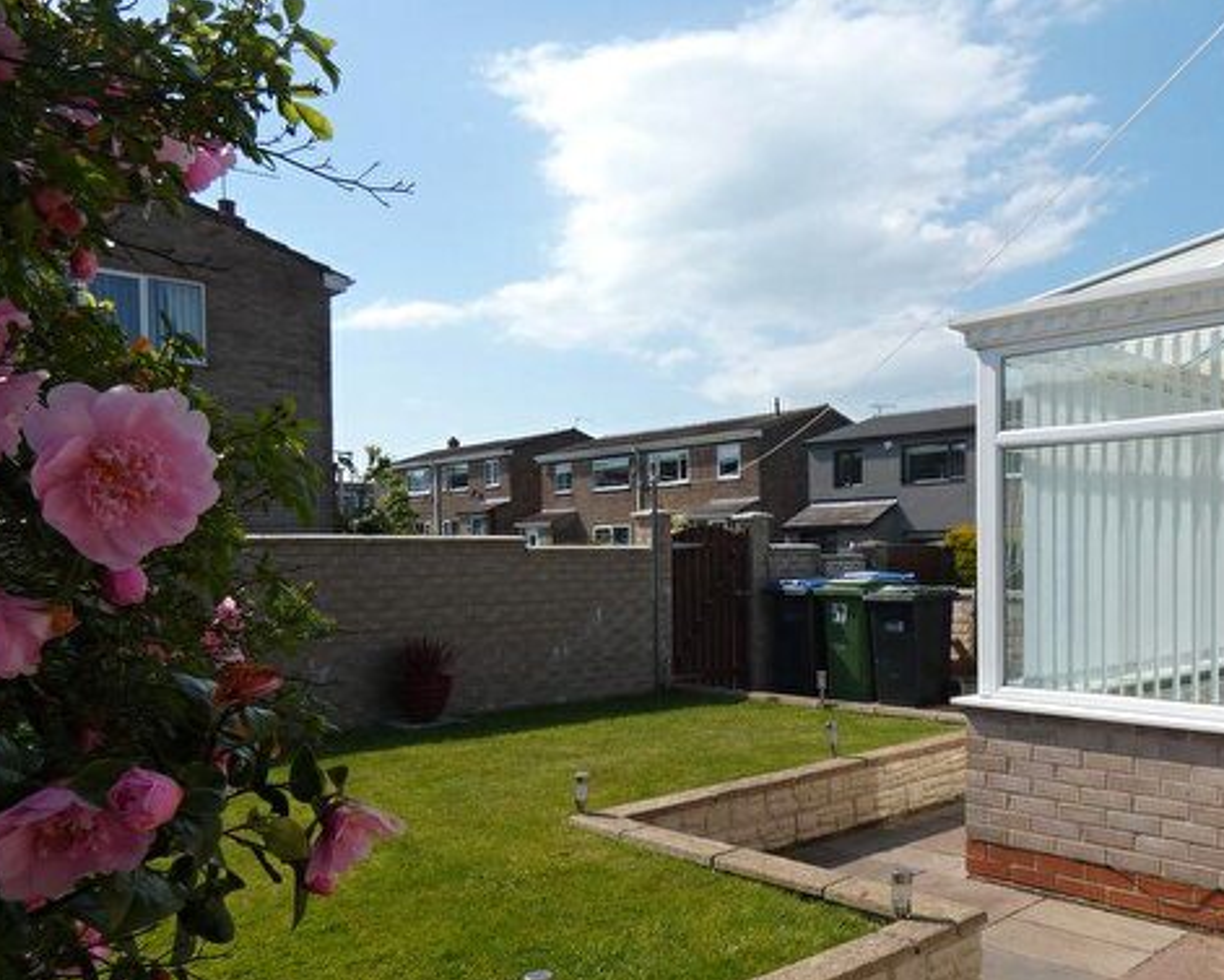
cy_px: 597
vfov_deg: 49.6
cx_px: 790
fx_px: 1051
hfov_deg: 59.4
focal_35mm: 29
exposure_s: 1/1000
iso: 80
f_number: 4
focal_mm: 3.6
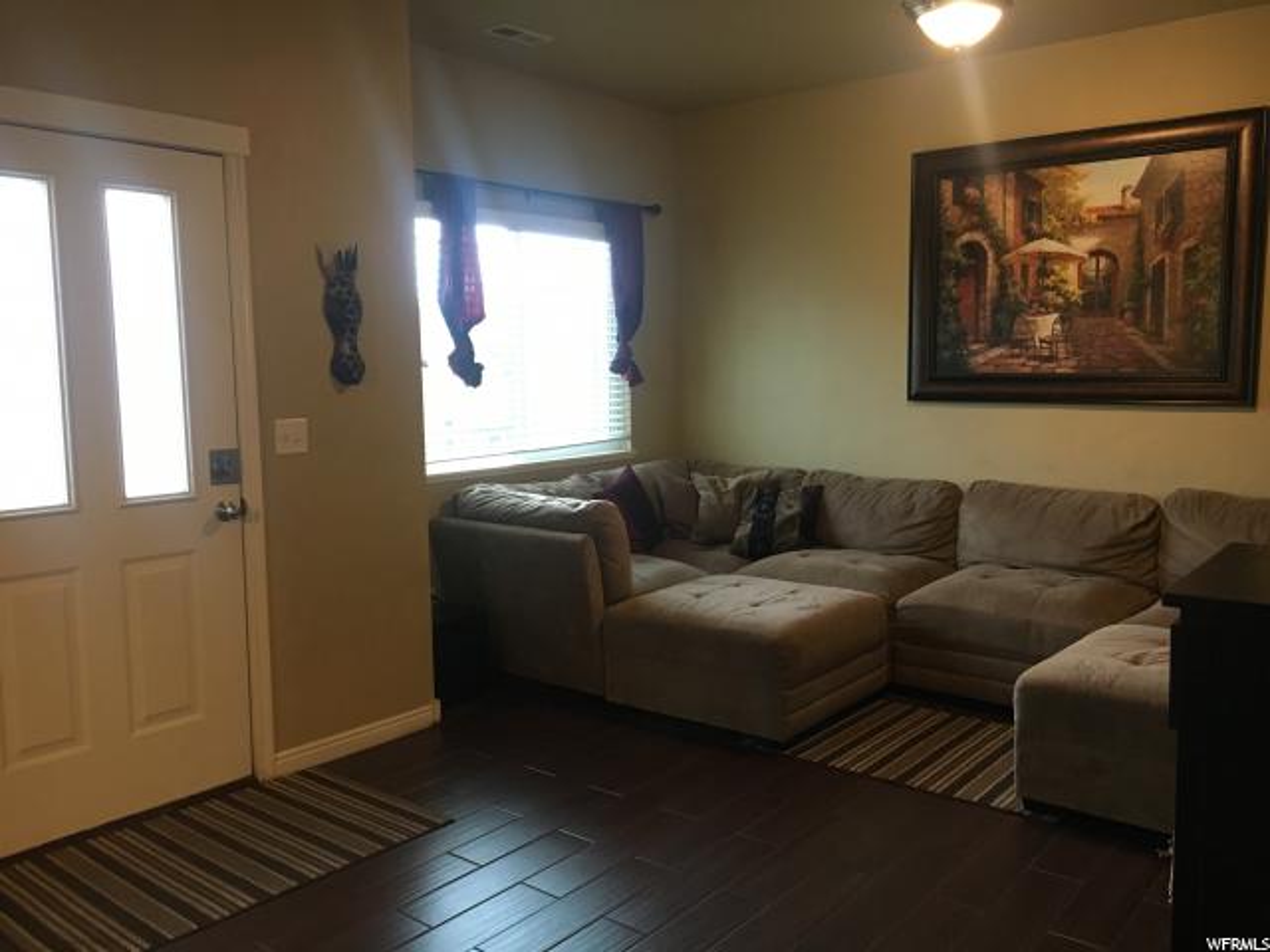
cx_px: 635
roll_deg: +0.1
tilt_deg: -8.1
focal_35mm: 29
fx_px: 1064
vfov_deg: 48.2
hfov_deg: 61.7
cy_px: 476
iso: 200
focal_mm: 4.15
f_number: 2.2
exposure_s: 1/30
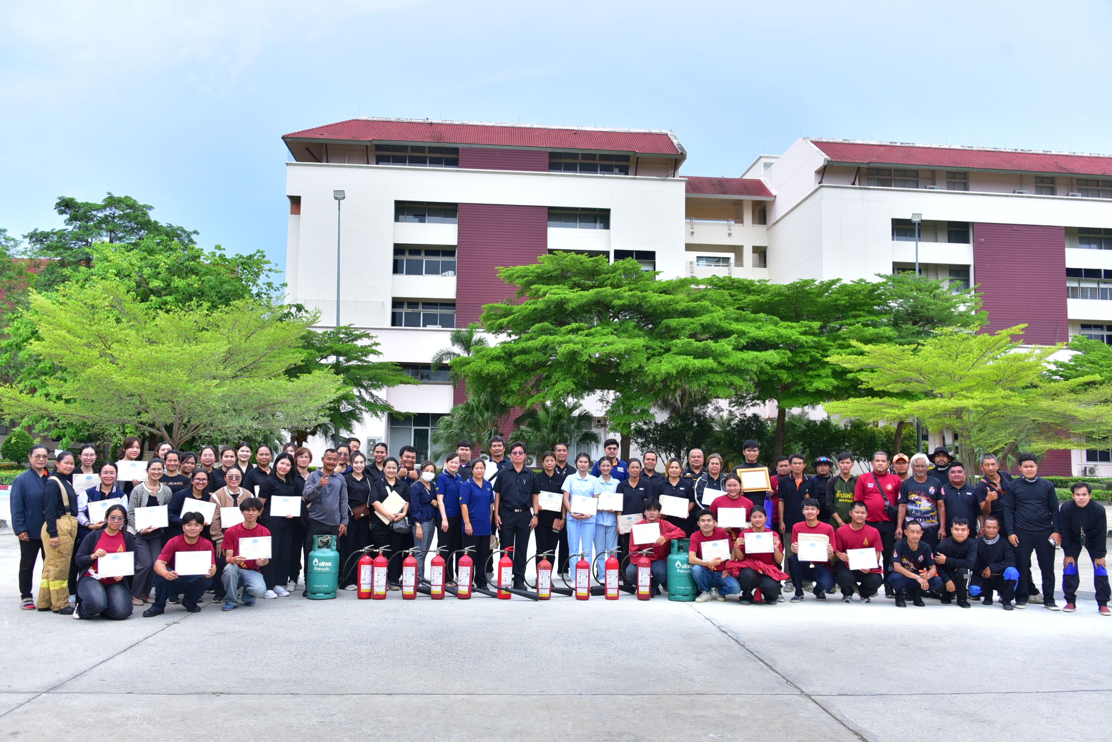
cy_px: 371
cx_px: 556
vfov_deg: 46.4
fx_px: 865
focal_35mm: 28
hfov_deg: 65.5
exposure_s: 1/400
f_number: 5.6
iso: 320
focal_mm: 28
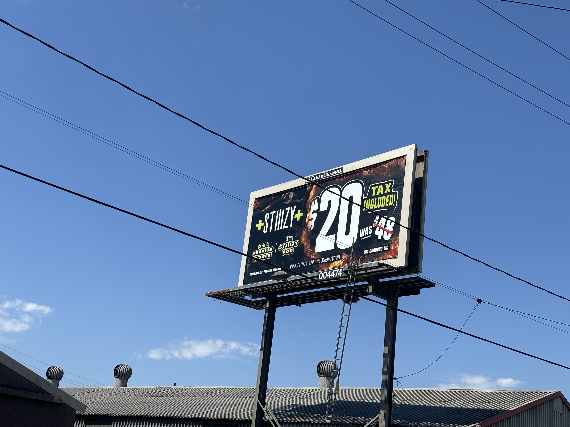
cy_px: 214
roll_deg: -6.1
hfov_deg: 36.8
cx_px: 285
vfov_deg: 28.0
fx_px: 856
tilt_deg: +17.1
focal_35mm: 52
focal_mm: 5.96
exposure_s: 1/3413
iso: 40
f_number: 1.6
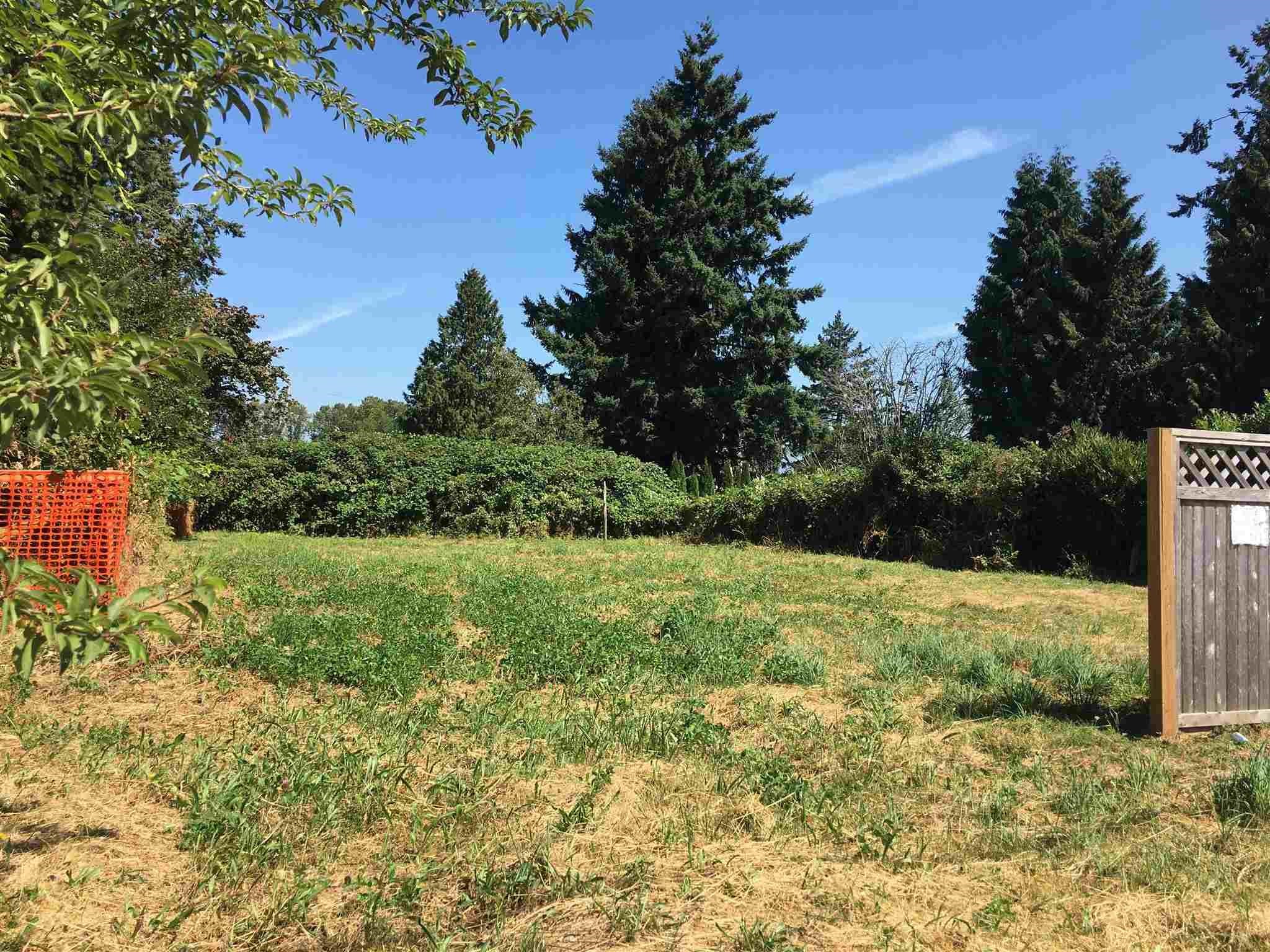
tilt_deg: +2.3
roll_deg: -1.3
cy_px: 476
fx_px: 1064
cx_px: 635
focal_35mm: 29
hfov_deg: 61.7
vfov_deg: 48.2
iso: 25
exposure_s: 1/1068
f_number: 2.2
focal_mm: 4.15
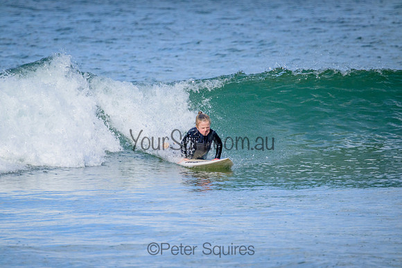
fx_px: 8935
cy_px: 134
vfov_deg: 1.7
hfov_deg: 2.6
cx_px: 201
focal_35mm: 800
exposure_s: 1/1600
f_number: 11
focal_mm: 800
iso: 2200
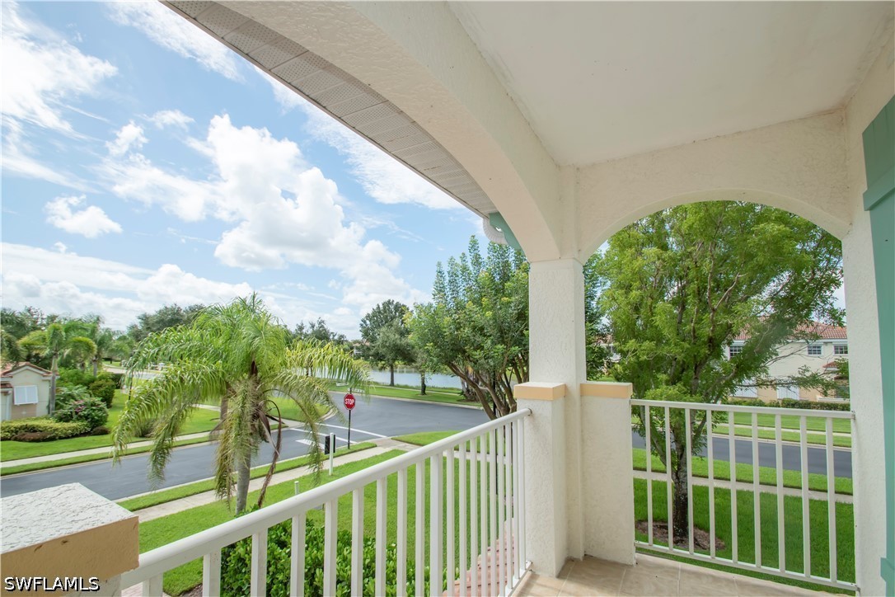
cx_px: 448
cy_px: 298
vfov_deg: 77.3
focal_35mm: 15
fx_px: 373
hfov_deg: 100.4
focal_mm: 10
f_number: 11
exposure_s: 1/500
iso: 200
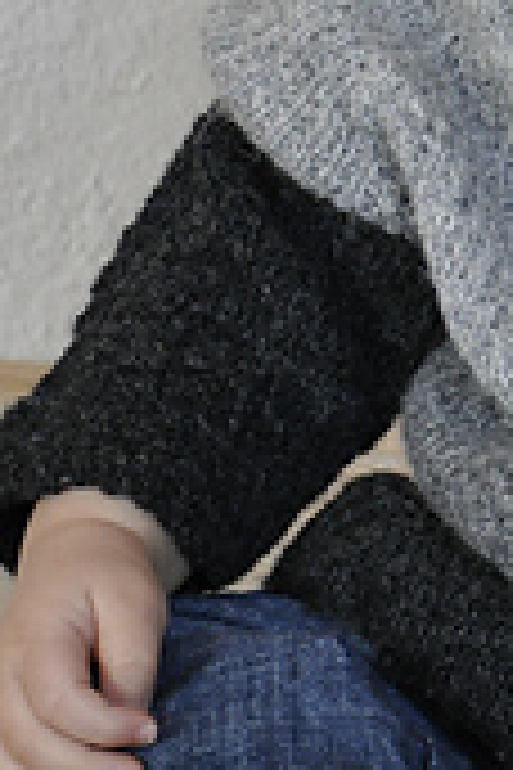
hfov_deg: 3.5
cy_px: -122
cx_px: 803
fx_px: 8378
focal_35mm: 392
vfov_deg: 5.2
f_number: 5.3
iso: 800
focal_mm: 70
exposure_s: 1/40
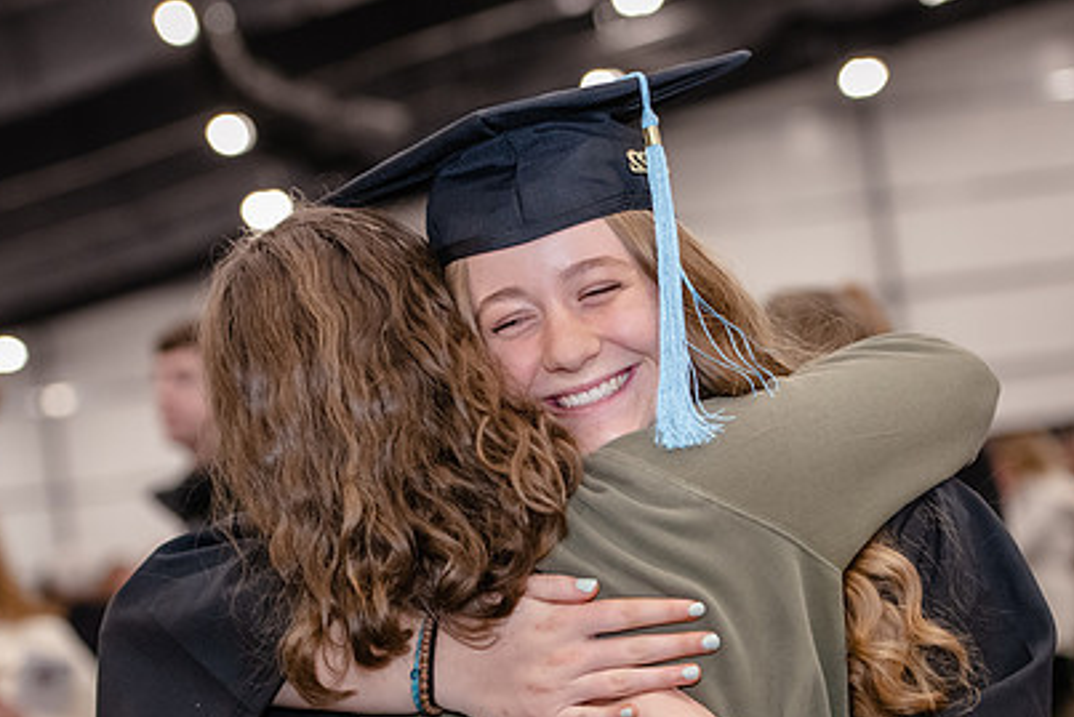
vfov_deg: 12.7
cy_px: 473
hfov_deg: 18.9
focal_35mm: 108
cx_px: 562
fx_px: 3223
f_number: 3.2
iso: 2500
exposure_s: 1/200
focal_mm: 75
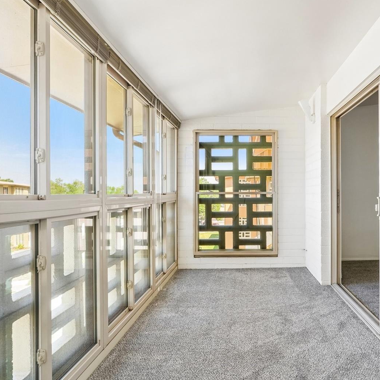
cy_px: 194
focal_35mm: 22
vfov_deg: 70.5
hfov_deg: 68.7
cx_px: 251
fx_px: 269
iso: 160
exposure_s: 1/30
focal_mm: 11
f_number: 8
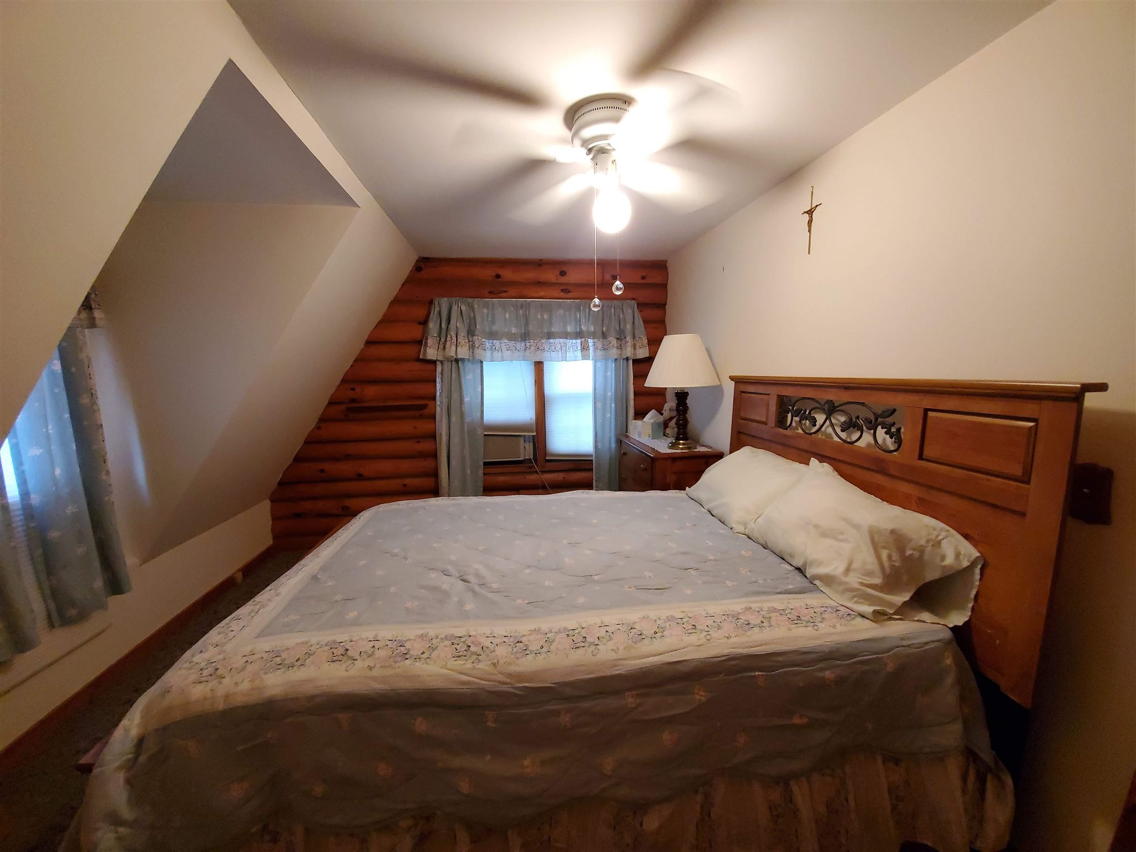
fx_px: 427
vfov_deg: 89.9
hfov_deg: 106.2
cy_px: 426
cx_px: 568
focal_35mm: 13
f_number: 2.2
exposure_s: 1/39
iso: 400
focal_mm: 1.8
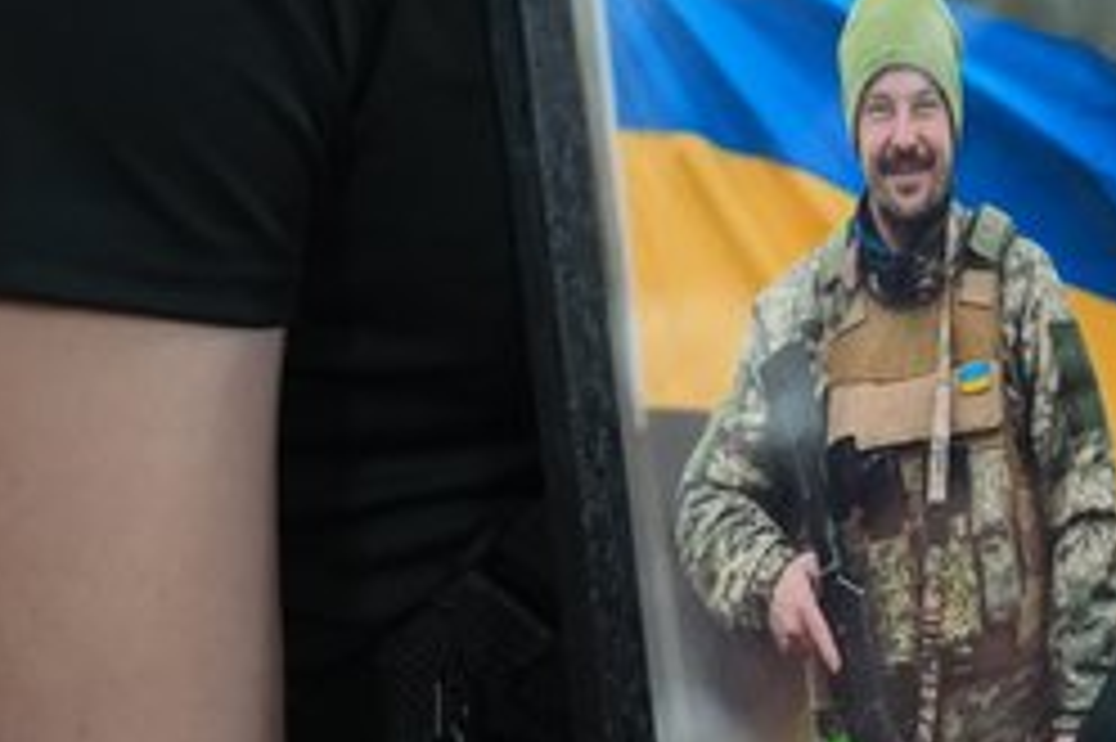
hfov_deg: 18.0
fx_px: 3501
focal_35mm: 113
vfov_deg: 12.1
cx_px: 864
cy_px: 344
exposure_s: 1/160
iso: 10000
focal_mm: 70
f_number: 4
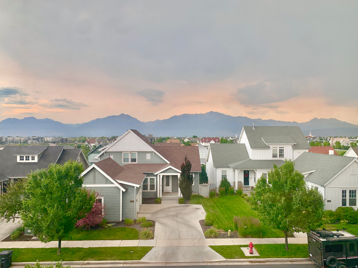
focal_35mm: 26
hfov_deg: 67.3
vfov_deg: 53.1
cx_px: 179
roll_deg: +0.3
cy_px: 134
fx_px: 269
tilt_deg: -0.6
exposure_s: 1/372
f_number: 1.8
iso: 25
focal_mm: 4.25
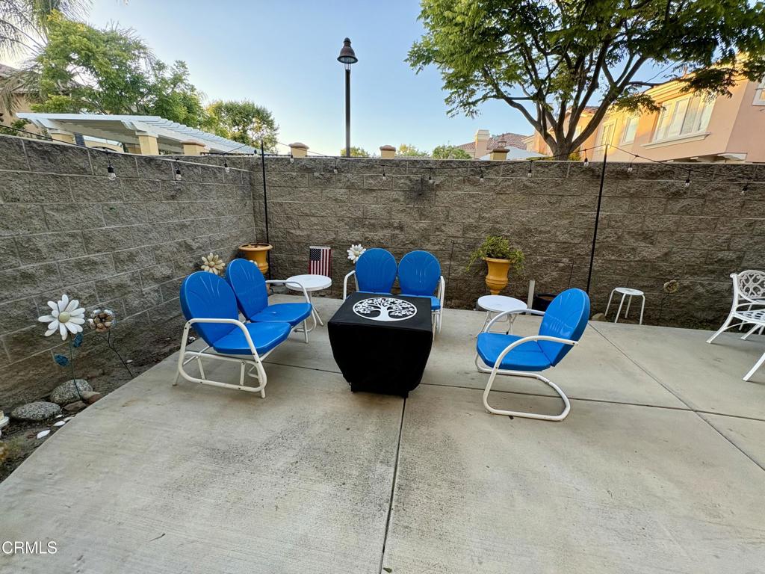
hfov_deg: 102.1
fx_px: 309
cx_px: 382
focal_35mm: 14
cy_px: 287
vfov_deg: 85.7
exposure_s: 1/99
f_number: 2.2
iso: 125
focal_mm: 2.22
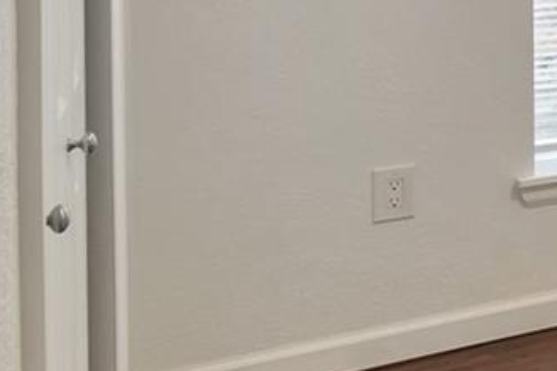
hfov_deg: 15.6
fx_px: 1129
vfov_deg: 17.1
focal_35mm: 73
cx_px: 1309
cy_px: -156
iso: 125
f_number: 9
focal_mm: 10
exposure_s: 1/5
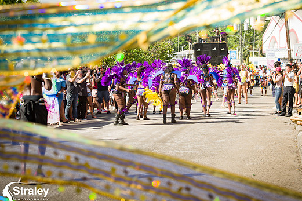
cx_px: 165
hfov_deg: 22.9
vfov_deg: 15.3
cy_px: 96
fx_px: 746
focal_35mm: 89
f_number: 6.3
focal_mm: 80
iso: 100
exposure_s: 1/200
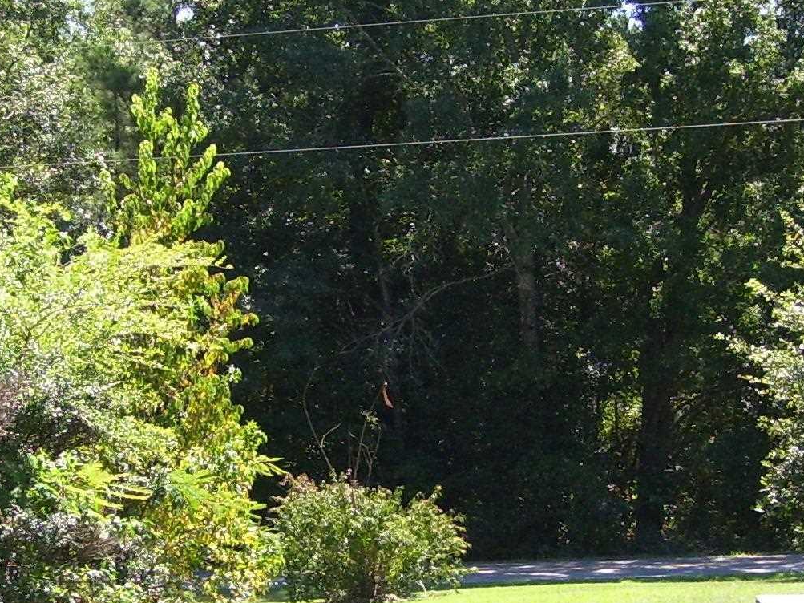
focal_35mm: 95
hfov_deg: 20.6
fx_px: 2206
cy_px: 427
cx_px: 345
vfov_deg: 15.5
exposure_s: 1/350
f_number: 2.7
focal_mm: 6
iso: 80
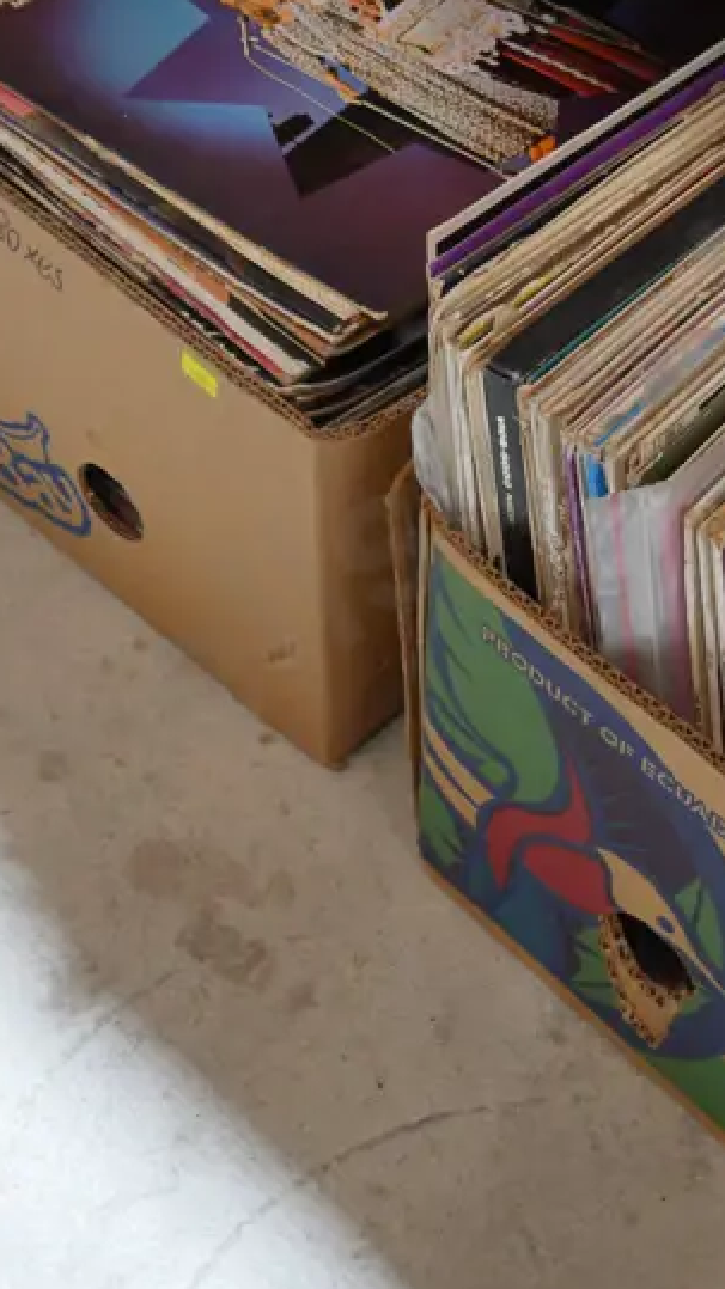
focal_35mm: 58
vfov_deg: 35.6
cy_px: 398
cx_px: 589
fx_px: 1983
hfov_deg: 20.5
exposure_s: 1/60
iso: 1250
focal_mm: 14
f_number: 3.5
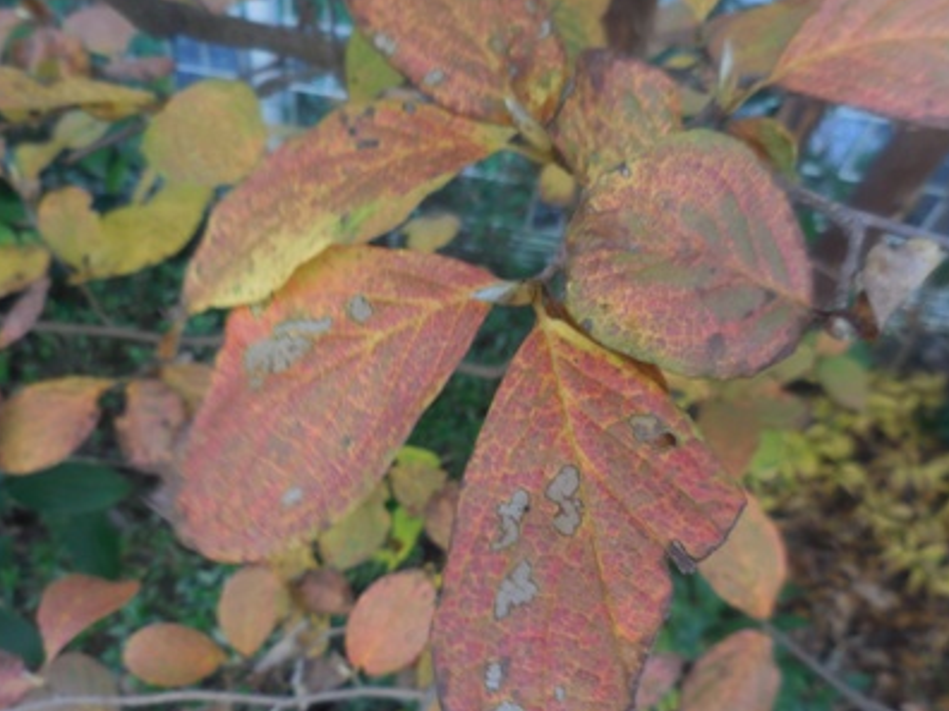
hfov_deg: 56.8
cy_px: 417
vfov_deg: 44.0
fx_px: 877
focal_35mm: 32
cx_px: 459
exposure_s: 1/40
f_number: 3.3
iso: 125
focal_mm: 4.5
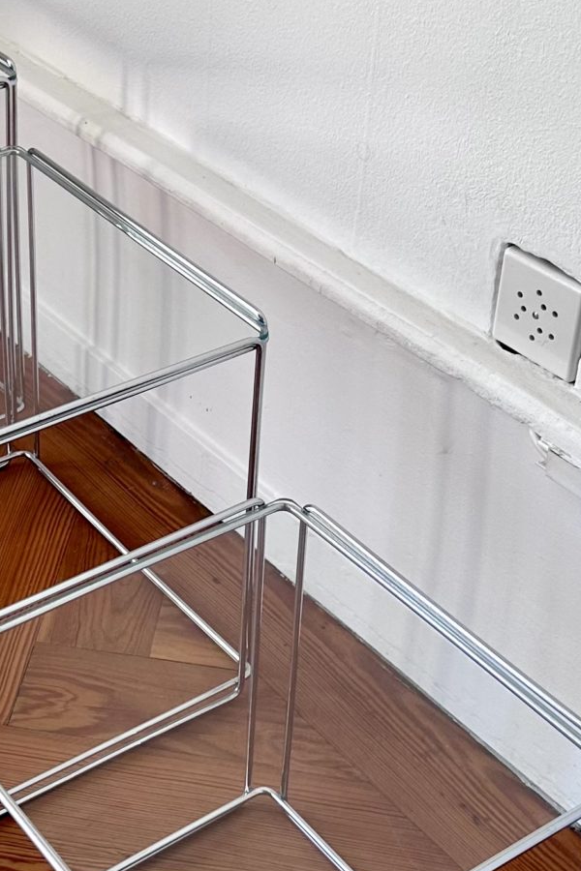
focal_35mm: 71
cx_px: 93
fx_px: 1719
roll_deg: -1.7
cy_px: 259
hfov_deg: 18.9
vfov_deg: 28.2
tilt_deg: -30.2
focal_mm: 6.86
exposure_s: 1/150
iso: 64
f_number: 1.78
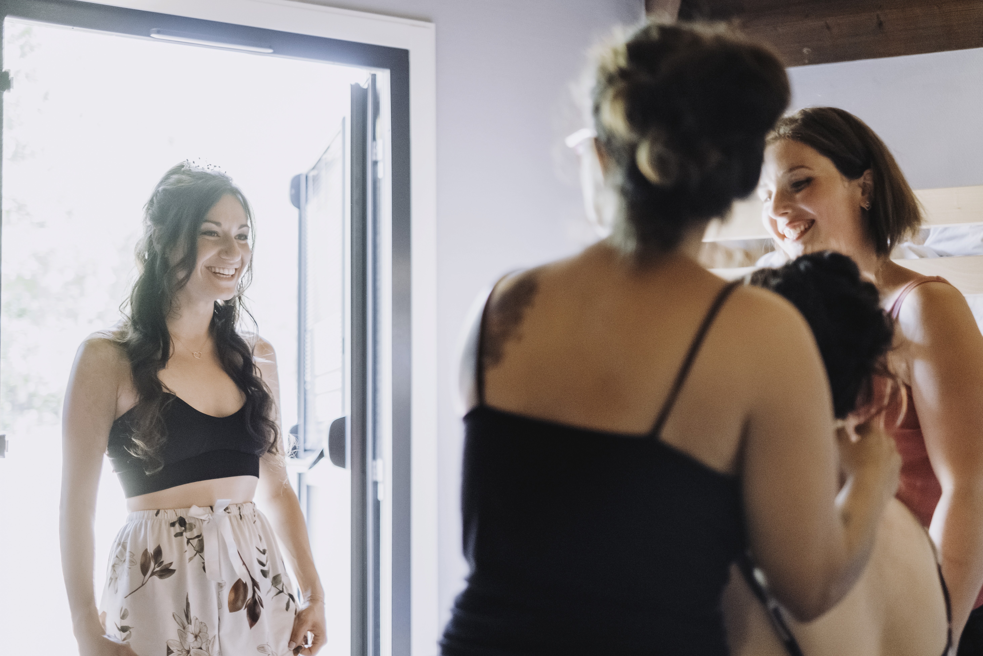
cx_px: 492
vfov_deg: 25.5
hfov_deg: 37.5
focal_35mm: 53
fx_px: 1447
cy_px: 328
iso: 1600
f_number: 1.4
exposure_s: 1/250
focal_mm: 35
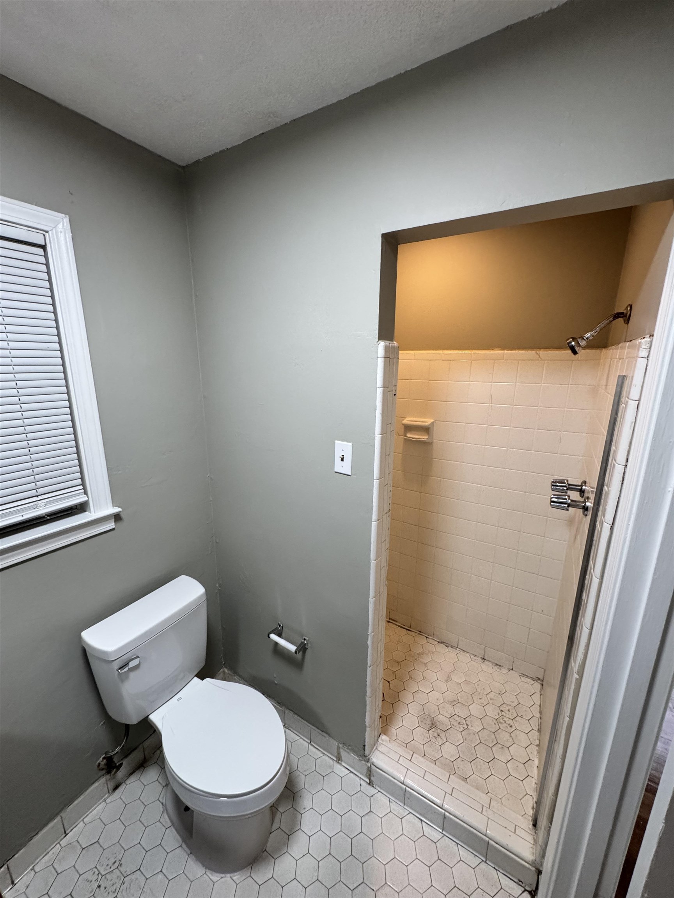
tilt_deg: -13.8
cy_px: 449
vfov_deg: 102.1
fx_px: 363
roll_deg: +0.0
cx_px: 337
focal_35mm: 14
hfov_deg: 85.7
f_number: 2.2
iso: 320
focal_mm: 2.22
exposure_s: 1/120
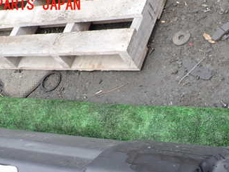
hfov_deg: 40.4
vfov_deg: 30.2
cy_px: 154
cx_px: 164
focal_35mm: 46
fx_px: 305
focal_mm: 4.5
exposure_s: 1/320
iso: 100
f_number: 2.8
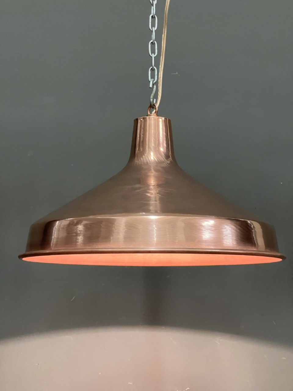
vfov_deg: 25.3
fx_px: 869
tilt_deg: +9.1
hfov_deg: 19.1
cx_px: 146
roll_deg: +0.6
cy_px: 196
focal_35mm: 77
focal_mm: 9
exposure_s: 1/34
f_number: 2.8
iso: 640
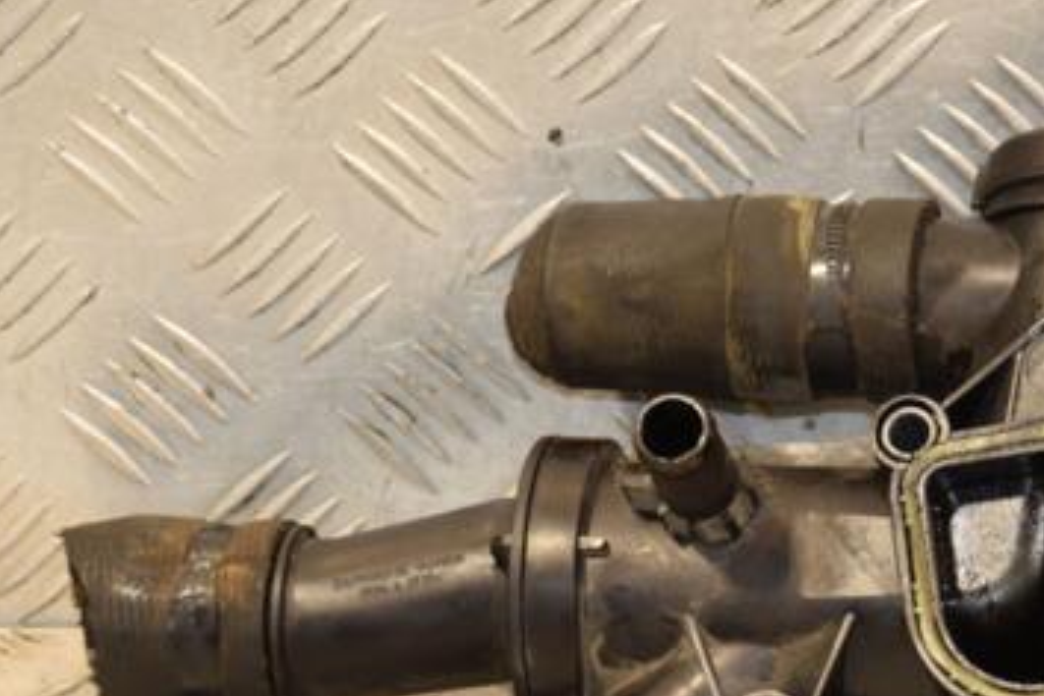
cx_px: 808
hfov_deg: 9.0
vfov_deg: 6.0
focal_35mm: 229
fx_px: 6640
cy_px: 460
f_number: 5.6
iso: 800
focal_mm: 90
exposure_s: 1/125
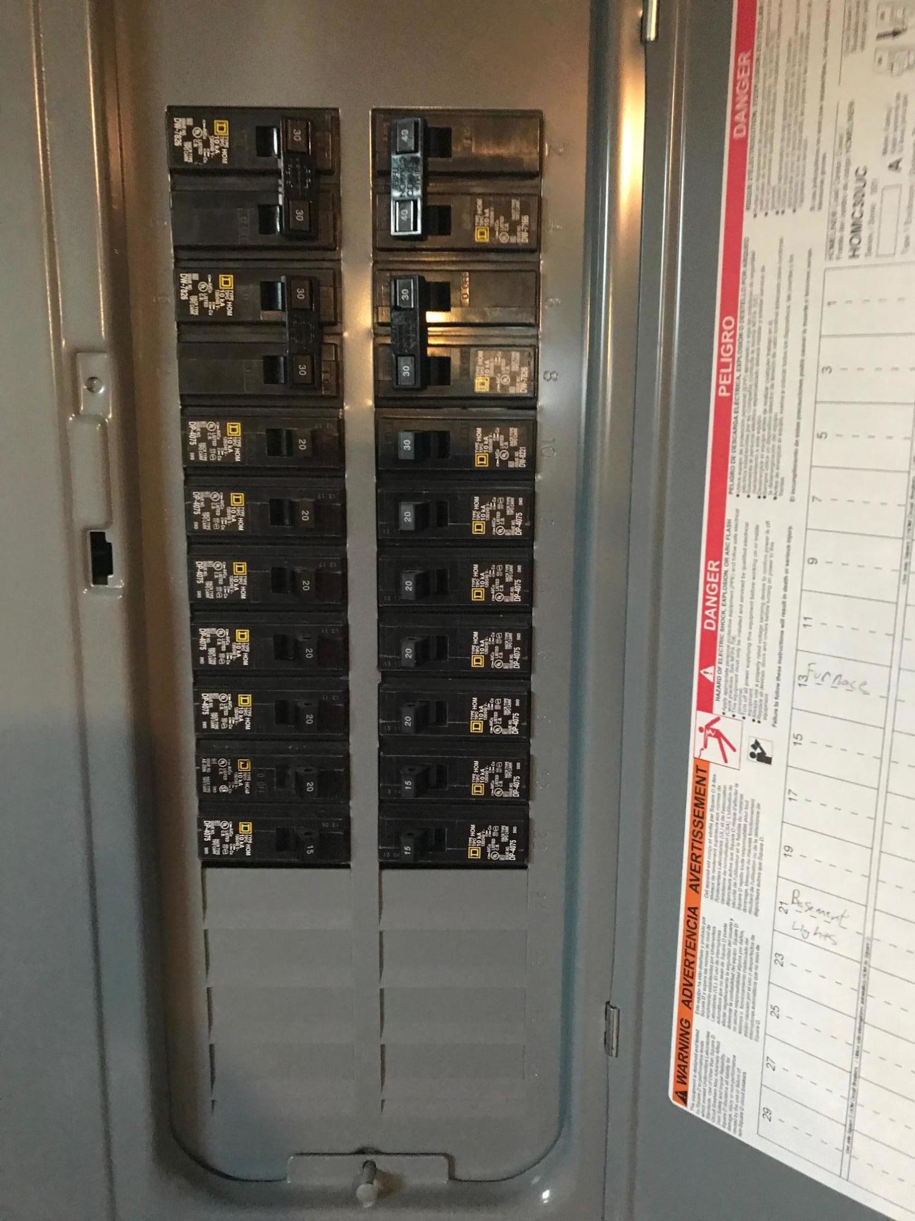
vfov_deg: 63.4
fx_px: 987
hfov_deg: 49.7
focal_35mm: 28
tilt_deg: -12.6
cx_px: 458
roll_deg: -1.6
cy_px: 610
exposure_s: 1/6
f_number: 1.8
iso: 80
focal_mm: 3.99
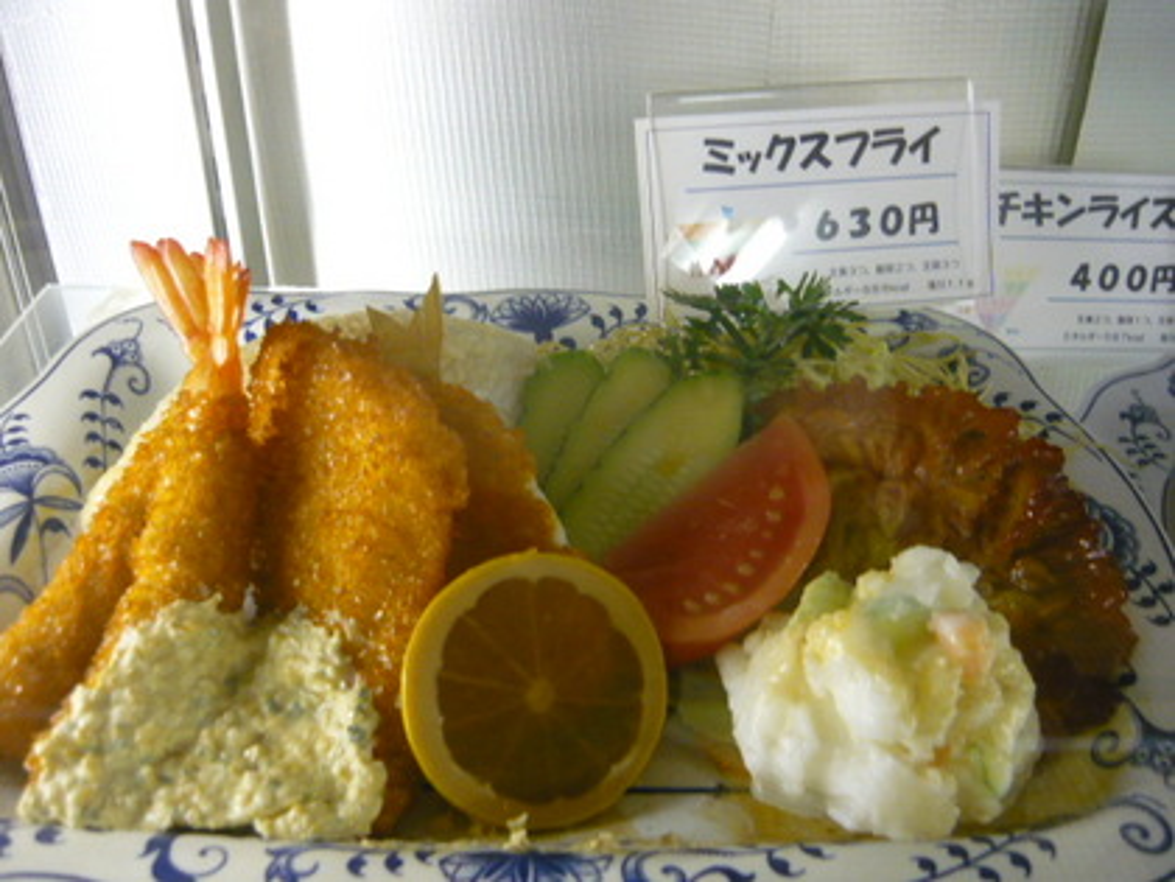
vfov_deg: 42.9
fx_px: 1120
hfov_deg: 55.4
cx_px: 588
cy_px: 441
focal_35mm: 33
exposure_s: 1/30
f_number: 2.8
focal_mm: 5.5
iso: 320
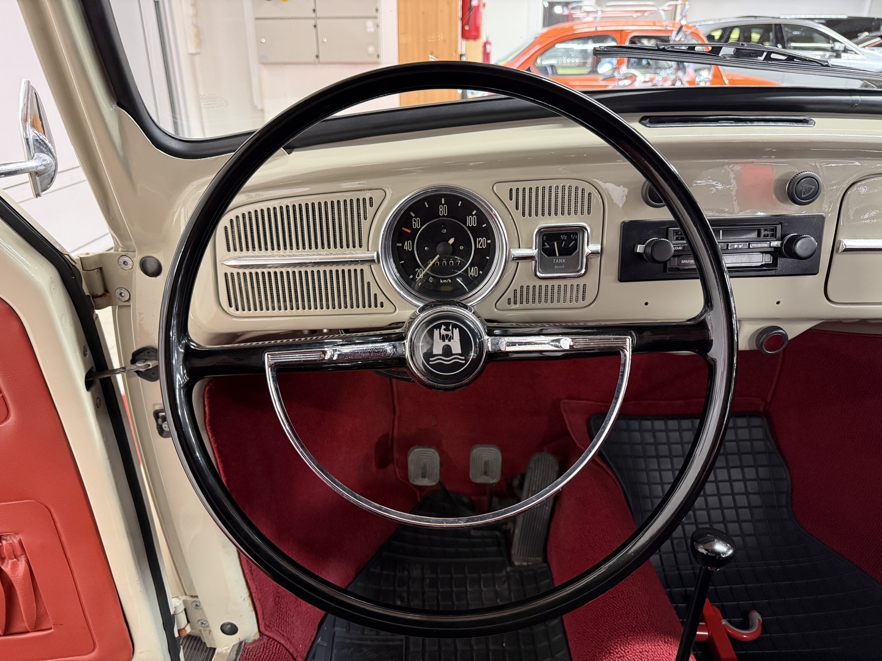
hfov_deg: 71.6
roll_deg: +0.1
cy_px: 330
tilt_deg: -23.1
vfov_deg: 56.8
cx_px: 441
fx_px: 612
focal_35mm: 24
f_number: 1.78
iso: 640
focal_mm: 6.76
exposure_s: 1/60
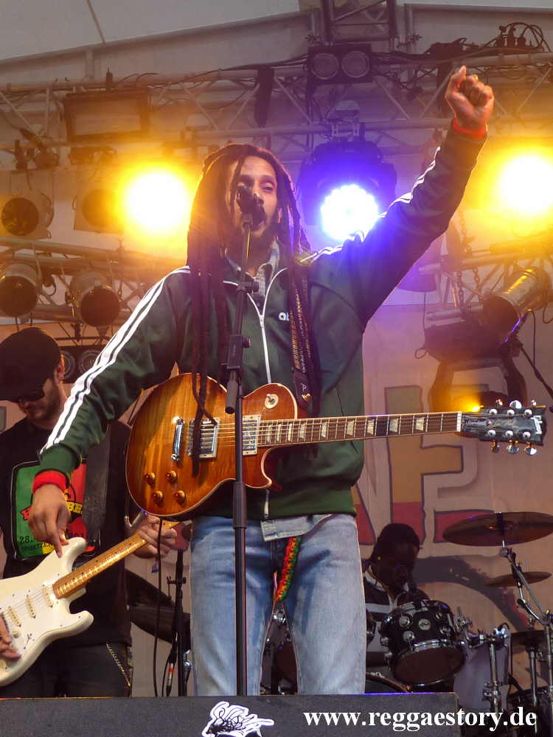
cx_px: 276
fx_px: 959
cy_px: 368
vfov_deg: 42.1
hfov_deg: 32.2
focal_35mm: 45
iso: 100
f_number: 2.8
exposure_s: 1/80
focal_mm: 8.1
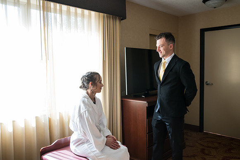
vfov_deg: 38.9
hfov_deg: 55.8
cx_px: 120
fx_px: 227
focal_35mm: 34
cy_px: 80
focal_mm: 34
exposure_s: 1/320
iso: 2000
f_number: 4
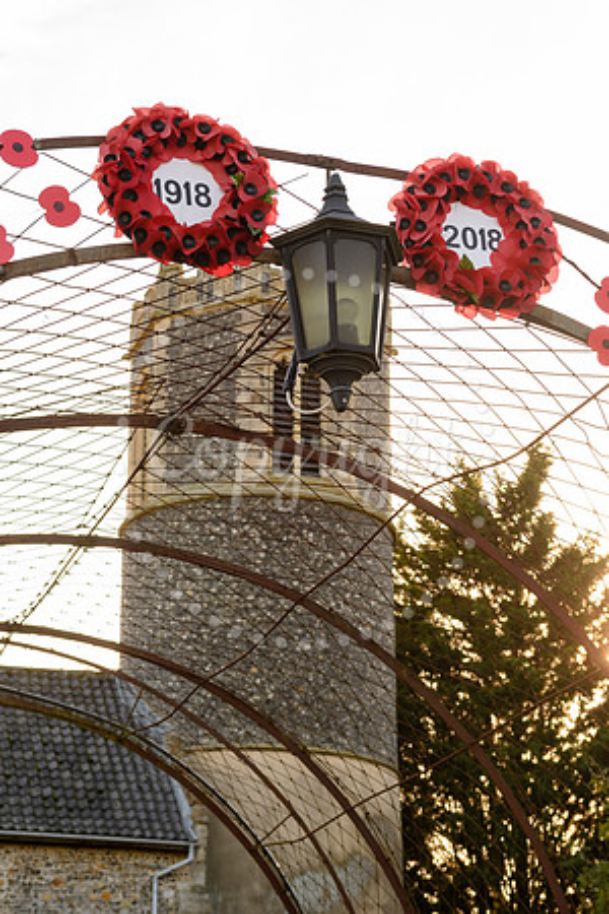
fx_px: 1827
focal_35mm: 72
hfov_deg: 18.9
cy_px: 457
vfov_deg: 28.1
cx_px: 304
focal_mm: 48
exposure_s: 1/160
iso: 400
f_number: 7.1
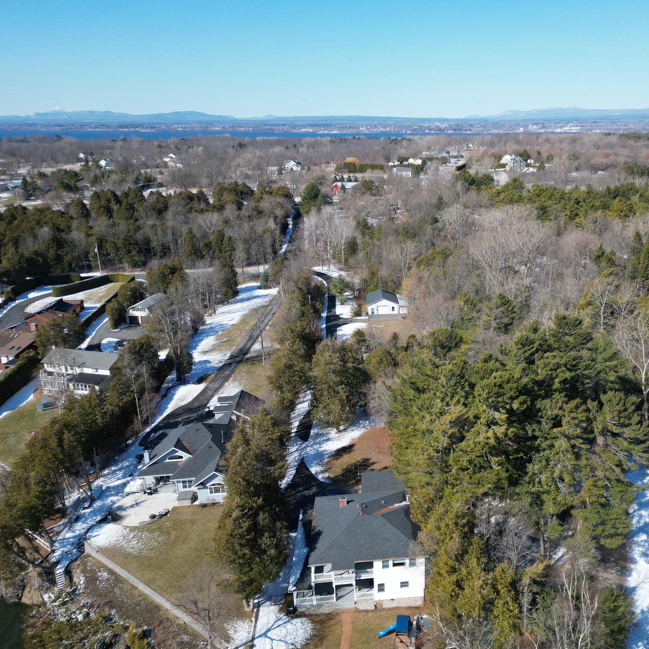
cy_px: 321
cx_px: 428
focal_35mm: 29
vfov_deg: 55.6
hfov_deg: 54.6
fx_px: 615
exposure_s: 1/2500
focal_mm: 6.72
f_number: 1.7
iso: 150
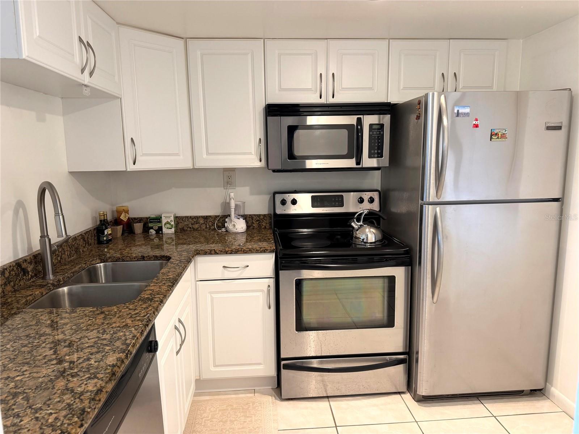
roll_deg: -0.2
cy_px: 217
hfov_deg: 71.6
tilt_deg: -8.0
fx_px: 401
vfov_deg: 56.8
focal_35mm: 24
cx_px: 290
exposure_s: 1/60
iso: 200
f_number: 1.78
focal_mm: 6.76
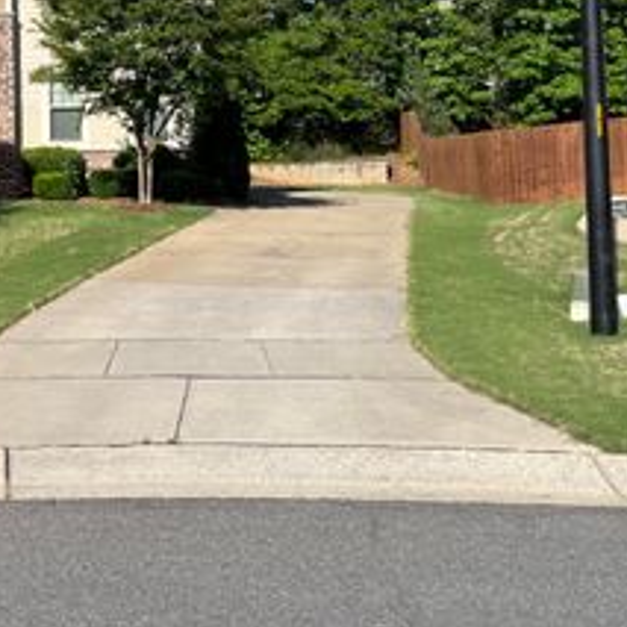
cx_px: -32
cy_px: 78
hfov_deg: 29.1
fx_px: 1107
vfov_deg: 30.4
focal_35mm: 54
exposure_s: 1/3413
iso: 50
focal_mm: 5.1
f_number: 1.6
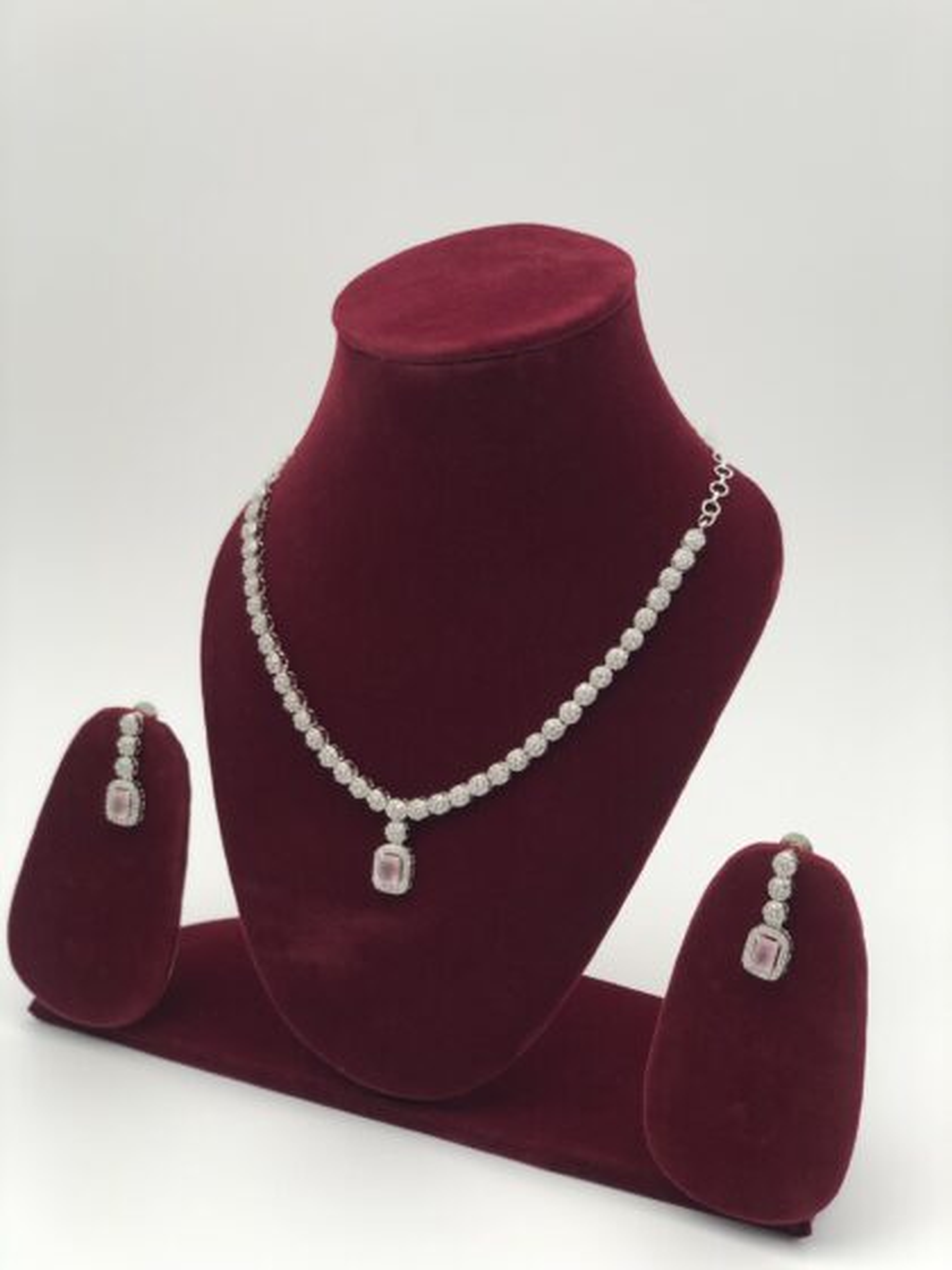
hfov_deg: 28.0
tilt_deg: -17.9
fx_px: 1907
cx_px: 476
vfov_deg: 36.8
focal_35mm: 52
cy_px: 635
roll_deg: -1.8
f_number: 2.4
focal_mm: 6
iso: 25
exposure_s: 1/100
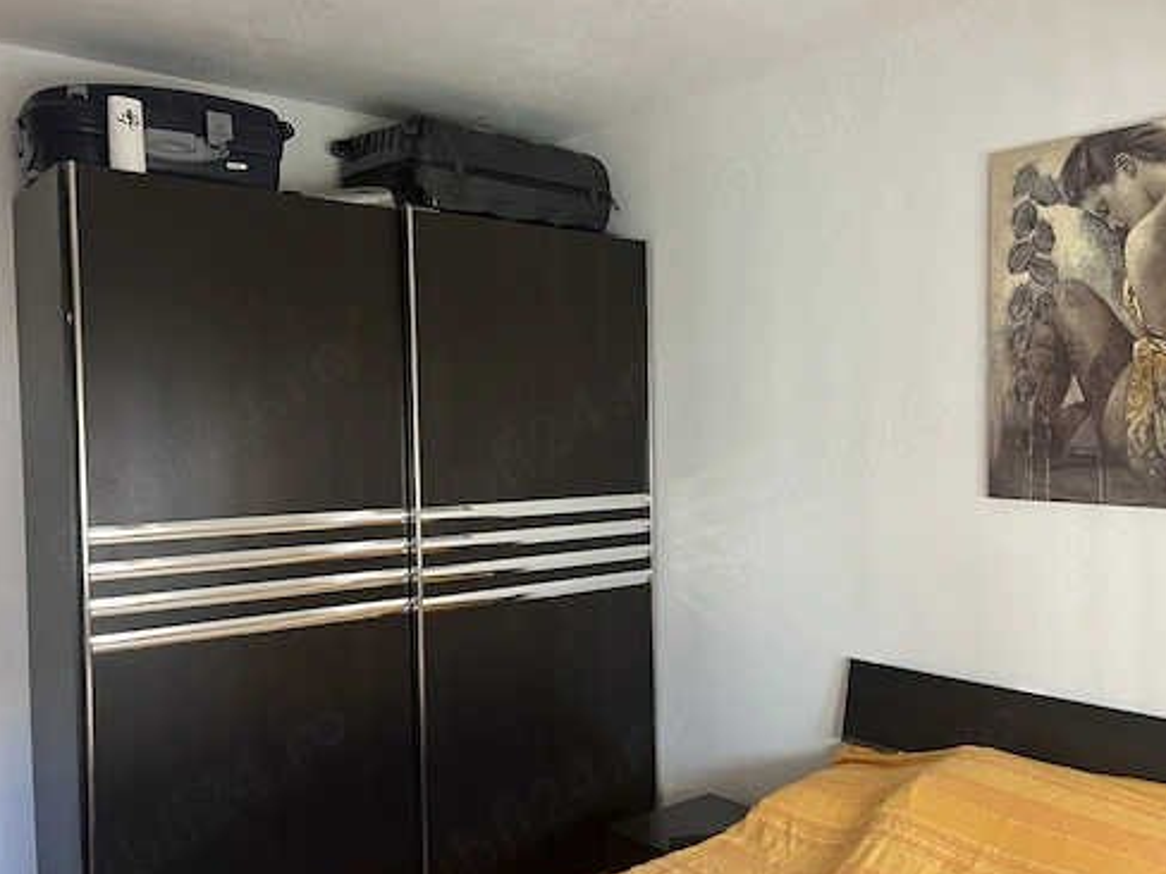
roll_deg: +0.6
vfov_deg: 44.1
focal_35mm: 32
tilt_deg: -2.8
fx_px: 1078
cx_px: 698
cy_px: 480
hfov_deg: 56.4
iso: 320
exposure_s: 1/60
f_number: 1.5
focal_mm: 5.7
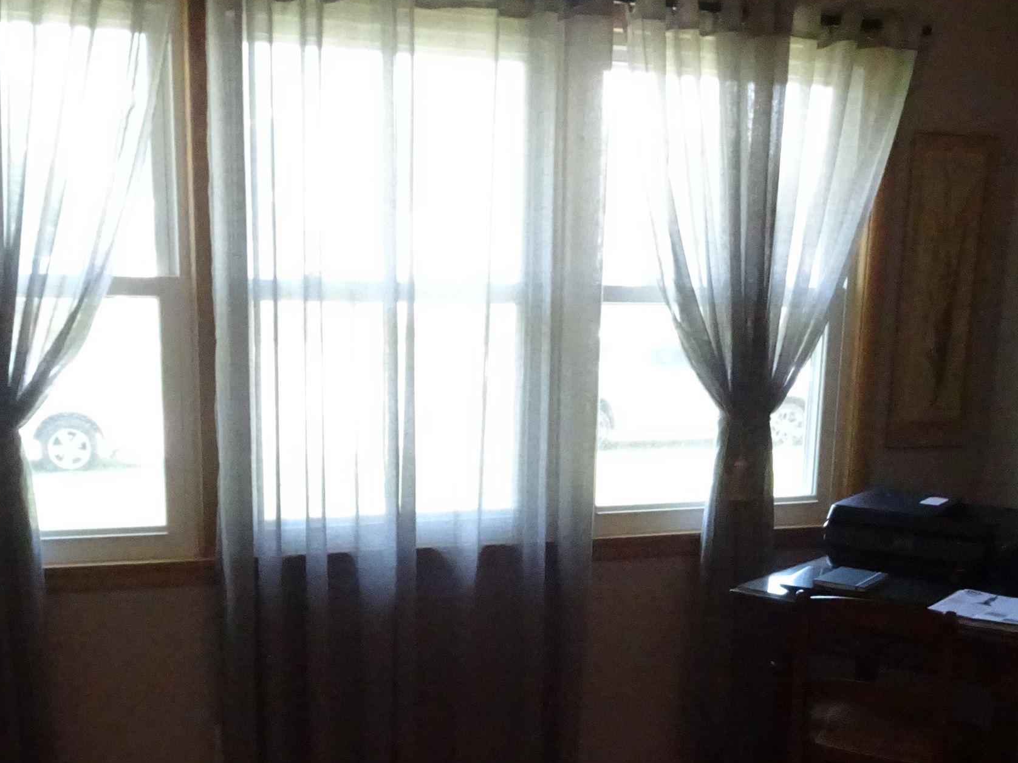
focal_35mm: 44
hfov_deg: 42.9
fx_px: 1294
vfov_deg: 32.1
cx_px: 476
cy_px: 595
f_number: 3.5
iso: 2000
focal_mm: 4.1
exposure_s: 1/250
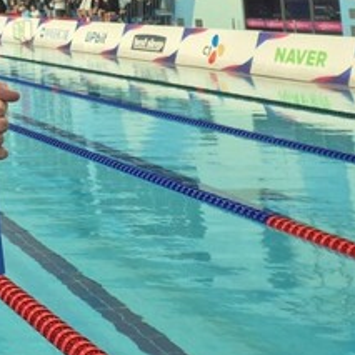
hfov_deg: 16.4
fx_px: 998
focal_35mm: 86
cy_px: -152
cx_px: -308
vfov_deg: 18.3
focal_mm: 5.4
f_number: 1.8
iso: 50
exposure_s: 1/120
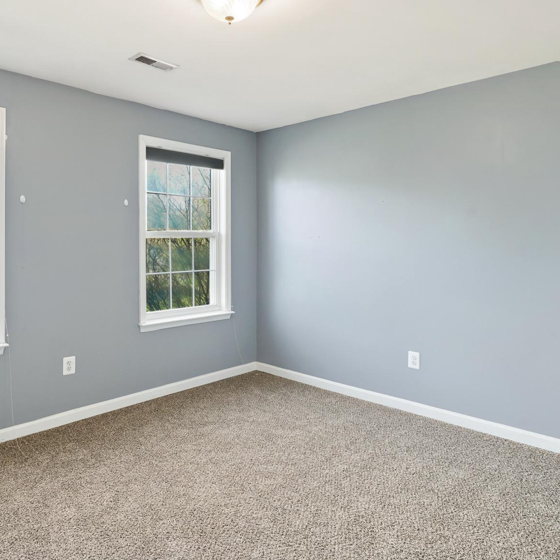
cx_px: 244
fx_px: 439
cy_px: 245
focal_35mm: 24
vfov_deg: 64.8
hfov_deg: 64.8
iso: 320
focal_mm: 16
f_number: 8
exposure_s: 1/5
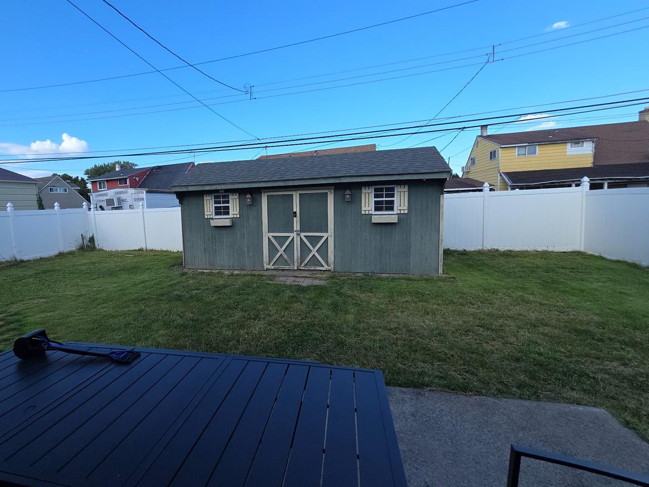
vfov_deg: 78.1
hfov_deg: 93.2
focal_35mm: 16
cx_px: 258
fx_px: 300
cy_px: 240
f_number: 2.2
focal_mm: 2.2
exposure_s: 1/883
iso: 50
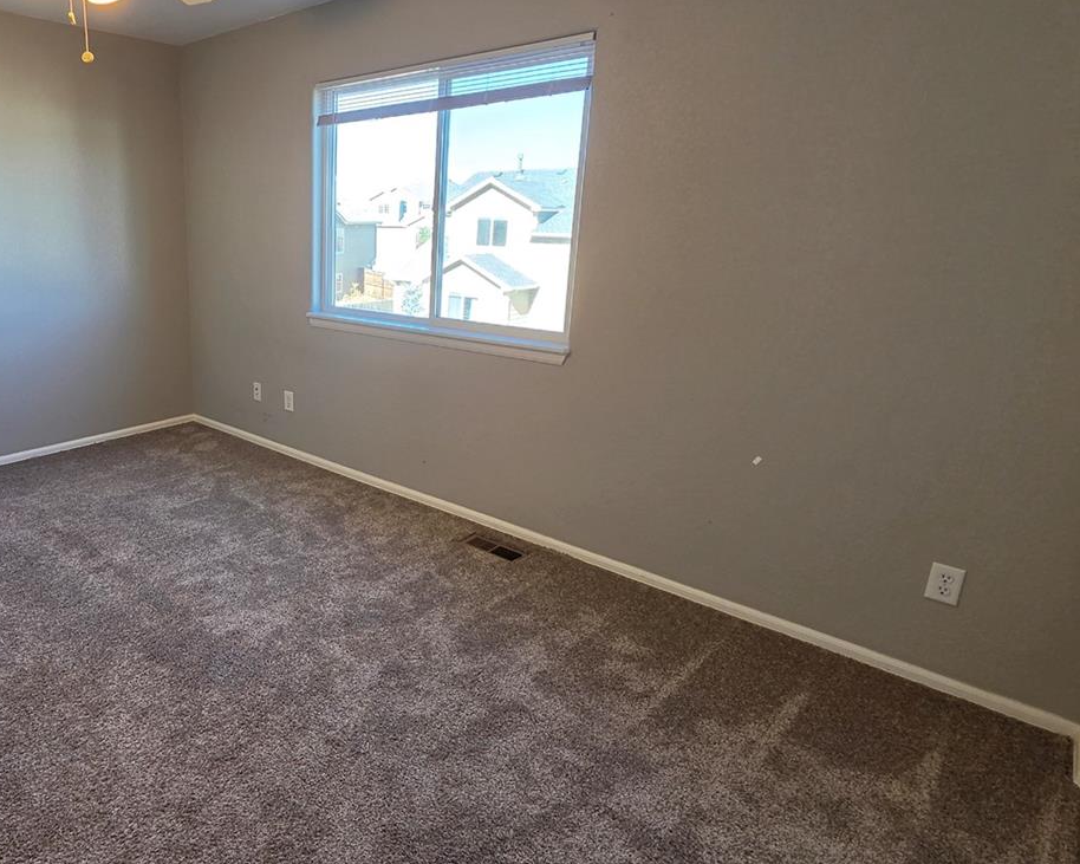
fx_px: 639
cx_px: 306
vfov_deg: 68.0
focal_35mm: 20
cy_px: 408
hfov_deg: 76.0
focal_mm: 2.2
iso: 125
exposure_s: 1/120
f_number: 2.2
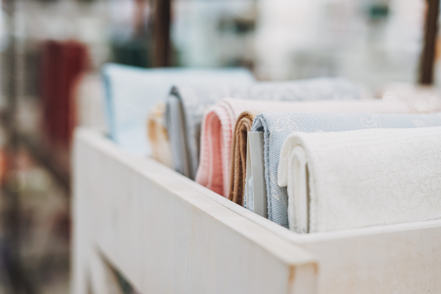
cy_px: 147
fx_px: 612
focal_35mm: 50
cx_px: 220
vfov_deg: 27.0
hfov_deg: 39.6
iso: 400
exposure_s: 1/125
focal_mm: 50
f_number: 2.5
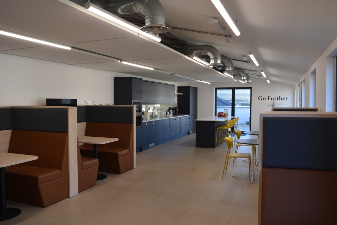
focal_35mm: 30
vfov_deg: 43.6
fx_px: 281
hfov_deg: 61.9
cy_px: 112
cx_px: 168
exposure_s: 1/100
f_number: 5.6
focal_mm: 20
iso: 400
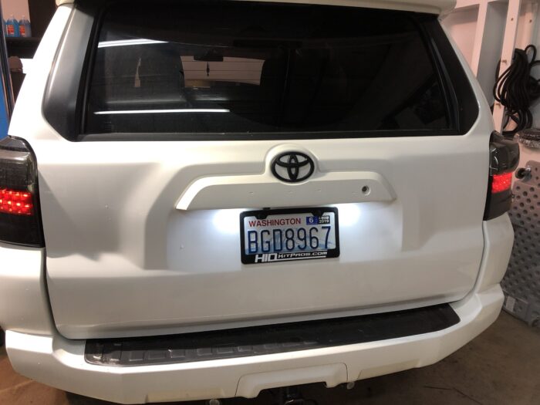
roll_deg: -0.5
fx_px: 437
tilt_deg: -14.7
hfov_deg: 63.4
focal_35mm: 28
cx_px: 270
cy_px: 202
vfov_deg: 49.7
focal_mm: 3.99
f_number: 1.8
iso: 40
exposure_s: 1/20
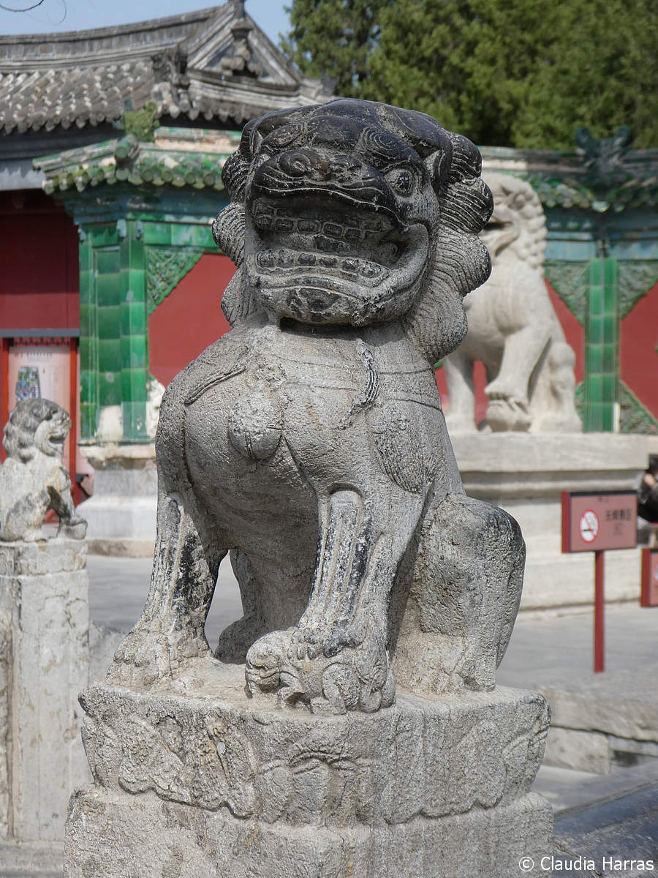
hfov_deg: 17.6
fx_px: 2129
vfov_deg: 23.3
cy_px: 439
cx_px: 329
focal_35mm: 84
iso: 80
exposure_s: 1/400
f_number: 4.8
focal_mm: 15
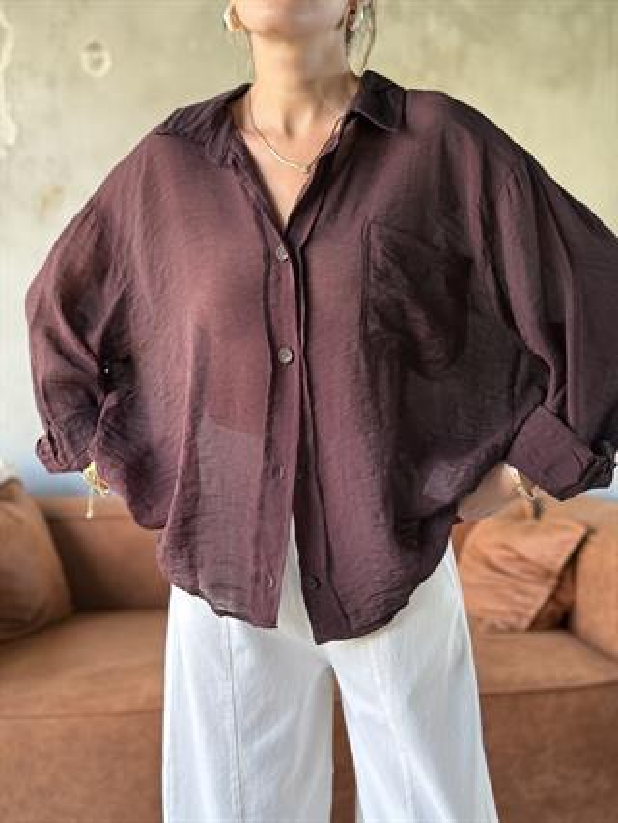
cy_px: 412
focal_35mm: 48
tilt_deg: -3.8
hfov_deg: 30.3
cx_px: 309
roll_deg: -0.6
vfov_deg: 39.6
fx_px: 1141
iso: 250
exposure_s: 1/50
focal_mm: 6.76
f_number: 1.78
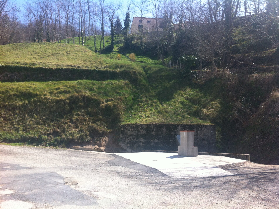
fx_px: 282
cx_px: 140
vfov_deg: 40.6
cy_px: 104
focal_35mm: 35
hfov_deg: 52.7
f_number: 2.8
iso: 80
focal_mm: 3.85
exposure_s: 1/616
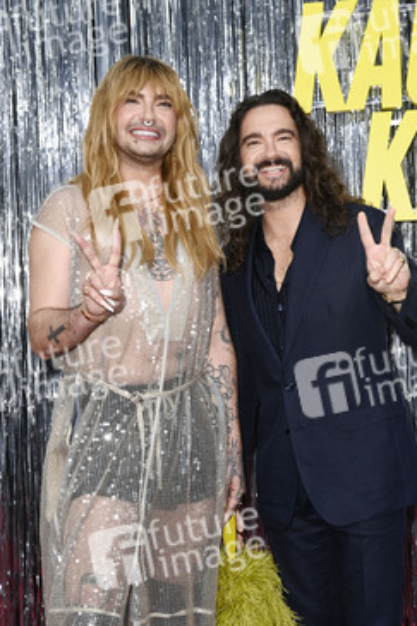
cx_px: 227
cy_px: 292
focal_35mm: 68
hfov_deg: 20.0
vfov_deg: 29.7
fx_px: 1183
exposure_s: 1/320
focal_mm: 62
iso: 400
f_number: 5.6
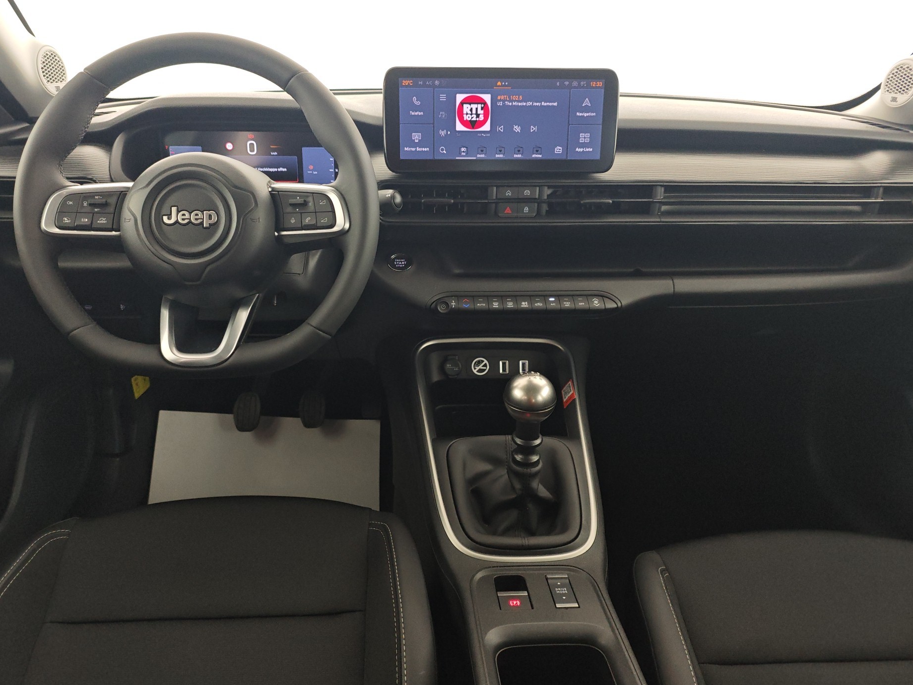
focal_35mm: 24
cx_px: 444
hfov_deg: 71.6
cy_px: 338
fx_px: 633
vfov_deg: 56.8
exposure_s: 1/100
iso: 252
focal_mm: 6.55
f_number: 1.6
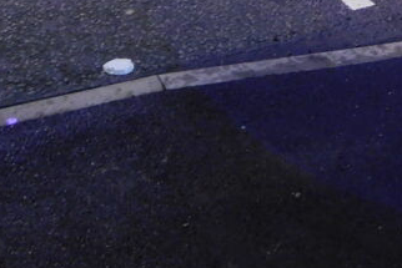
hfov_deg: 25.9
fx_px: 849
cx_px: 346
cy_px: -165
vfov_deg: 16.0
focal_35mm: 76
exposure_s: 1/10
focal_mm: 4
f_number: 3
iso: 400
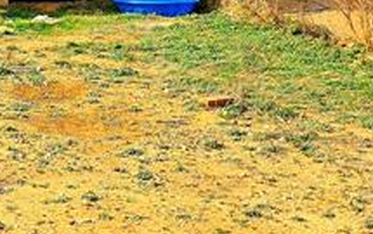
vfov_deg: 10.5
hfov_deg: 16.8
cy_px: -215
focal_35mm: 116
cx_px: -121
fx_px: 1181
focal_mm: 6.3
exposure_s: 1/1667
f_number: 1.7
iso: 80
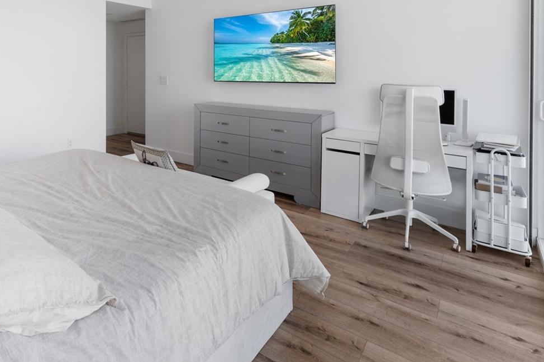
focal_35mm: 23
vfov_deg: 51.5
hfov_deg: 71.5
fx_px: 347
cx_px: 144
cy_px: 70
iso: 400
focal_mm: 14
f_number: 9
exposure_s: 1/50
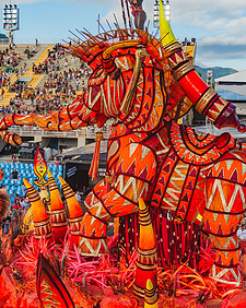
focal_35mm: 48
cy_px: 110
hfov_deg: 31.4
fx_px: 438
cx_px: 130
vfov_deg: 38.5
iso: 200
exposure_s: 1/3200
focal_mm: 32
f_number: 4
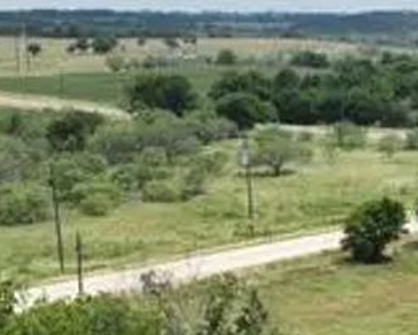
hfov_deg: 20.8
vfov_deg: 16.3
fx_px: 1138
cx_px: 196
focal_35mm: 92
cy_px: 345
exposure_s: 1/2000
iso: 100
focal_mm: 12.29
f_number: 3.2
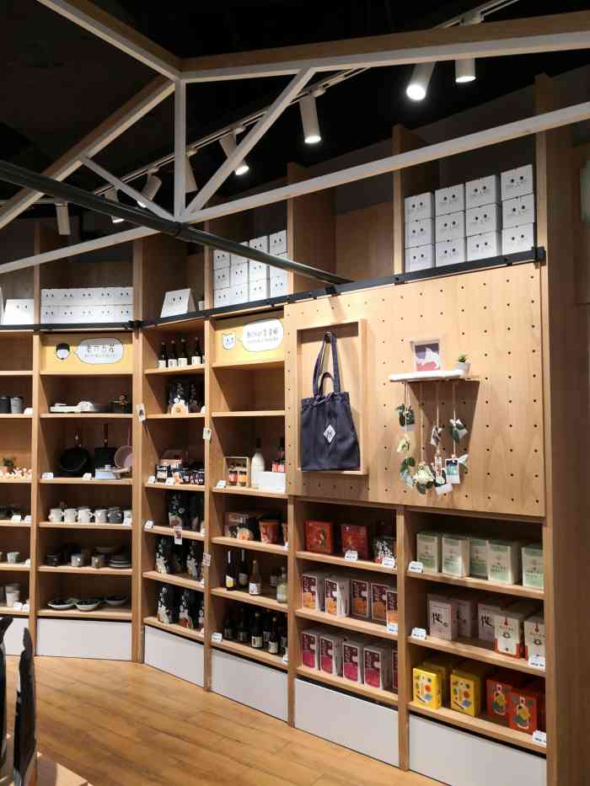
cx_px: 295
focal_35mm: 27
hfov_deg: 51.4
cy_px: 393
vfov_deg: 65.3
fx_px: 613
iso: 80
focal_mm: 3.95
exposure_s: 1/100
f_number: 1.6
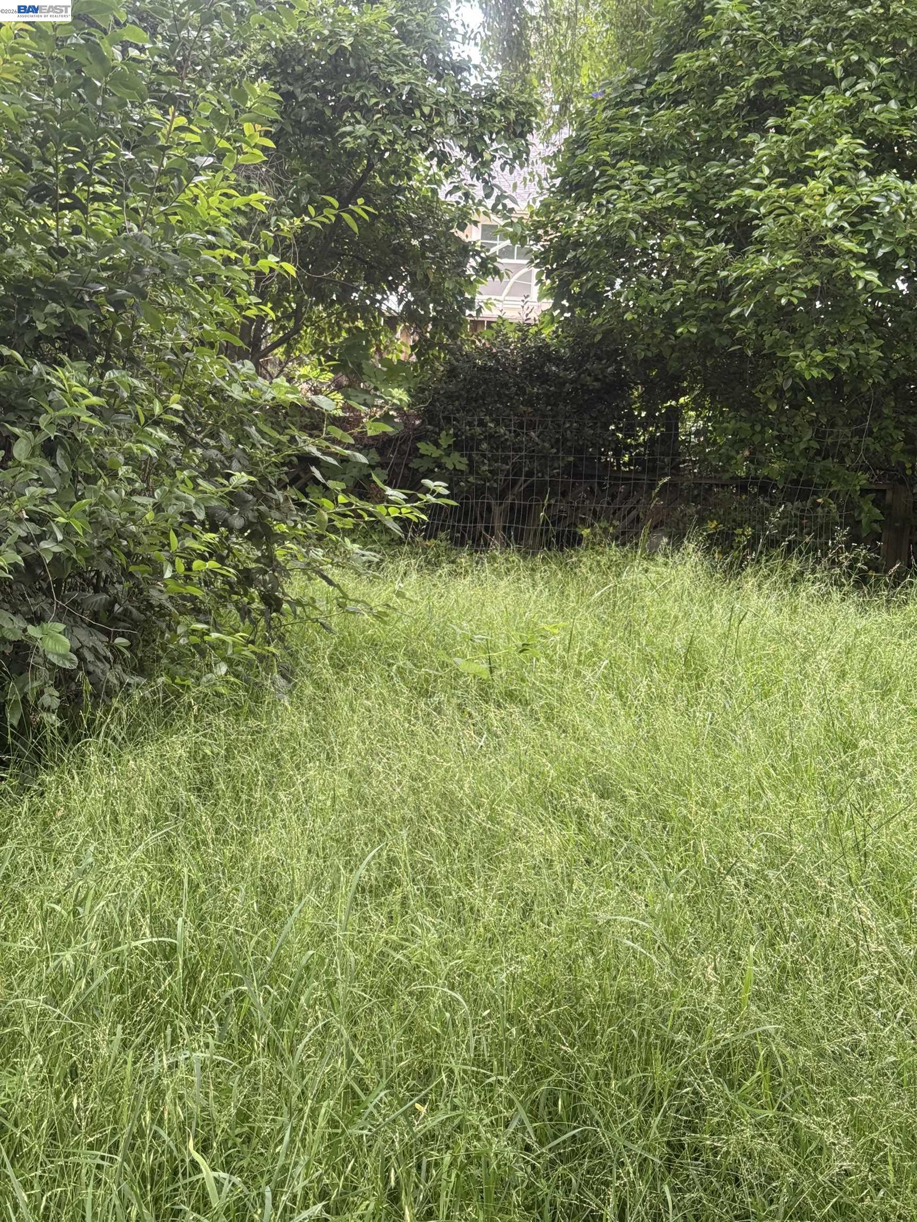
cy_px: 611
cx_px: 458
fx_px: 1695
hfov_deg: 30.3
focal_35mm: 48
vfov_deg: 39.7
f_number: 1.78
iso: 64
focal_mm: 6.76
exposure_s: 1/121
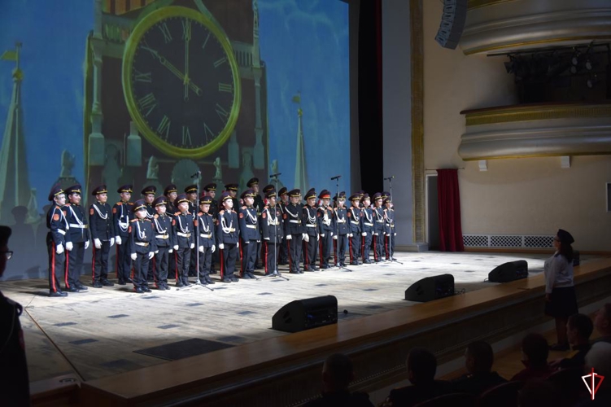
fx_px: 594
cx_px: 306
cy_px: 204
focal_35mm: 35
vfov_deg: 37.8
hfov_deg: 54.5
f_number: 4
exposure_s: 1/60
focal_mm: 35
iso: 800
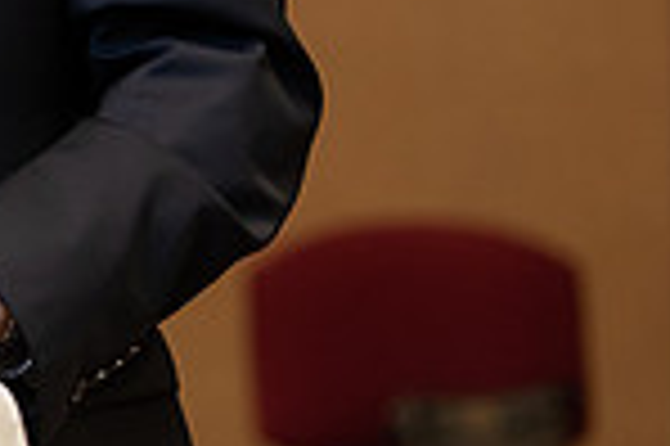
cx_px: -513
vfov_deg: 3.4
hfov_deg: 5.1
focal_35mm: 397
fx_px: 7380
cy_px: -209
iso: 1600
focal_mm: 102
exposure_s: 1/200
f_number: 3.2
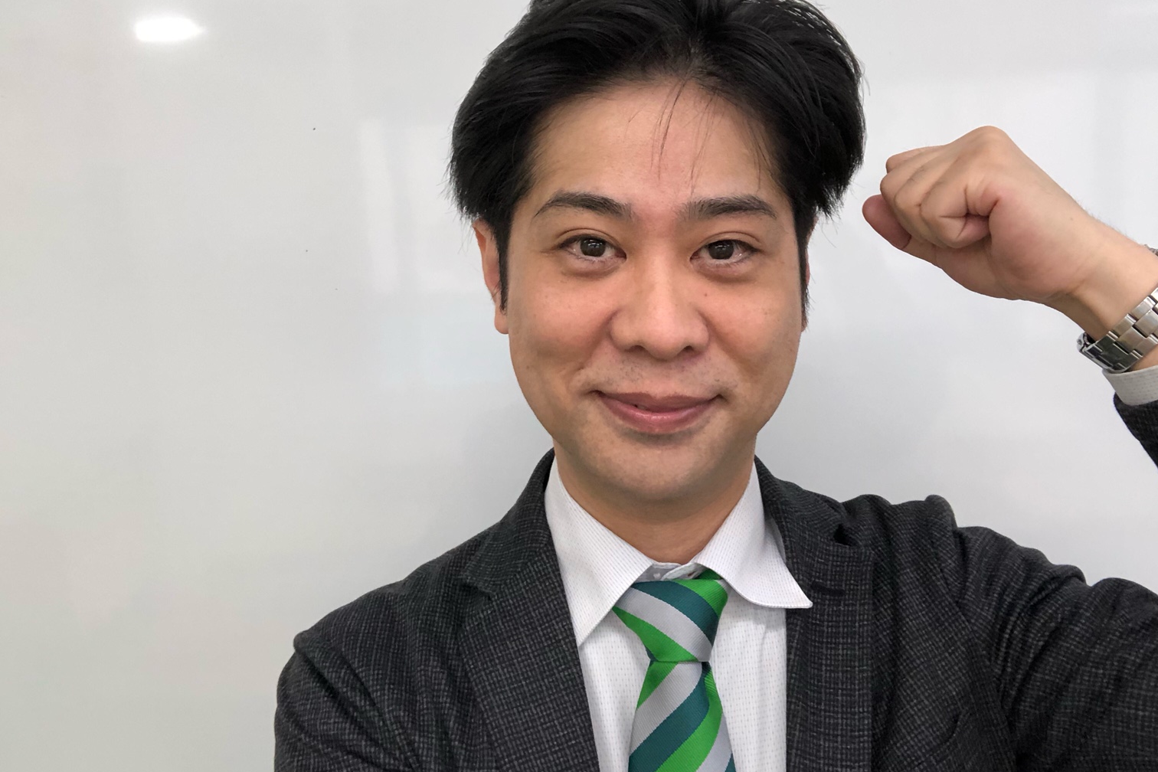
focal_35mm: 34
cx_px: 579
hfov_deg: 55.8
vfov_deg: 38.9
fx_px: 1094
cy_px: 356
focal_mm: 2.87
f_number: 2.2
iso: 125
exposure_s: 1/120
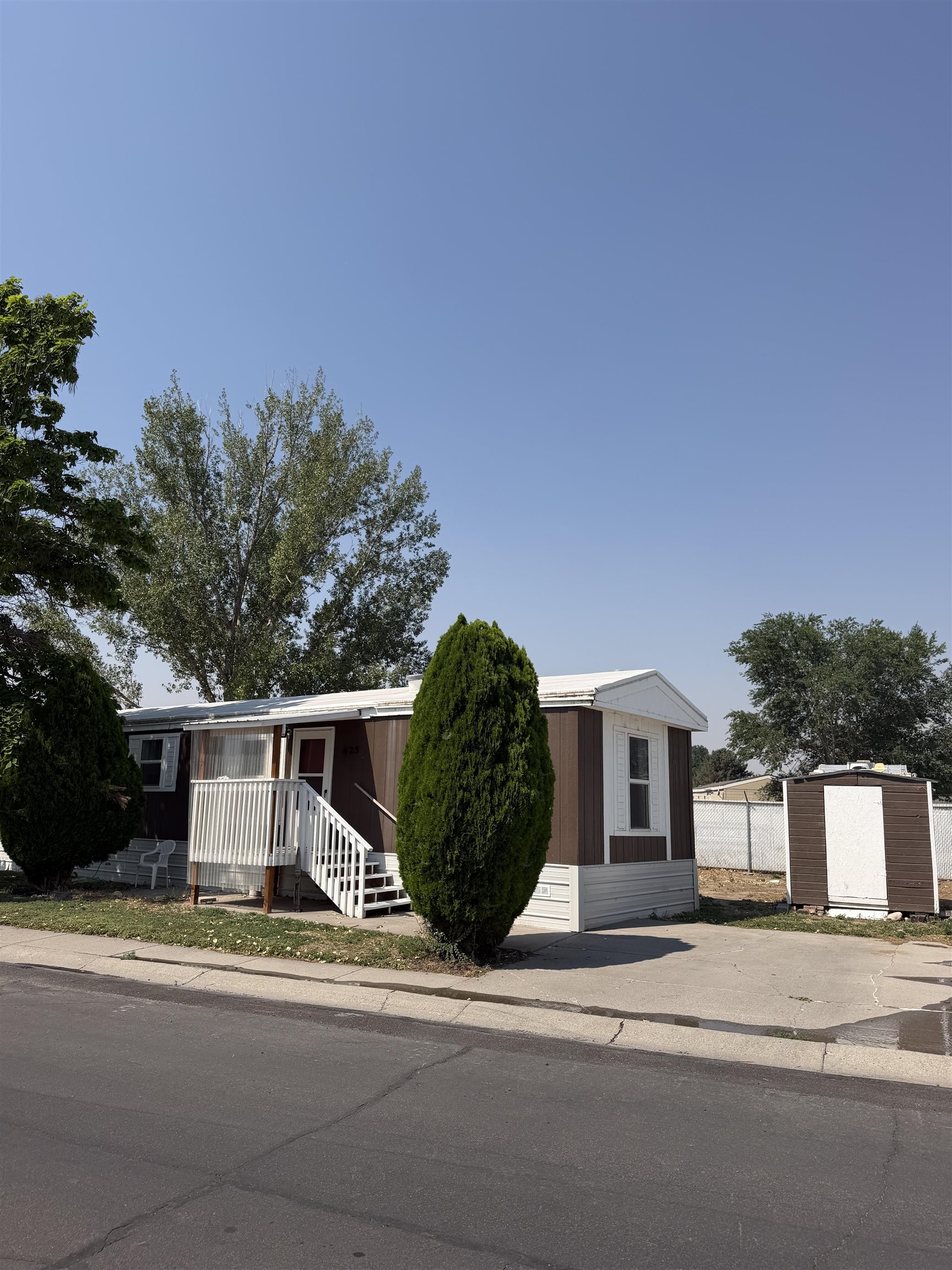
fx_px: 880
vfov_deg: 71.6
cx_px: 476
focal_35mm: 24
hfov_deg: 56.8
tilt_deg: +9.8
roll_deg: -1.7
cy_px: 635
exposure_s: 1/6173
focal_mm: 6.76
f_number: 1.78
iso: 80
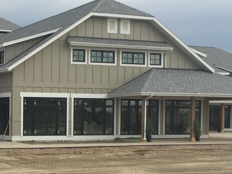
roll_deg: -0.7
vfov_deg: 17.6
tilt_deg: -1.3
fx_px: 556
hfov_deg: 22.9
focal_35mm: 83
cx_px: 18
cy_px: 145
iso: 32
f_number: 2.2
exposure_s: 1/1276
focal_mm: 4.15
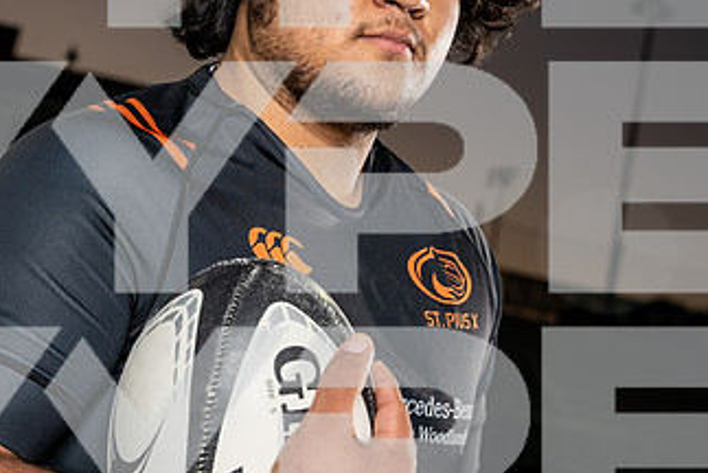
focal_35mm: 79
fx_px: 1555
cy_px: 178
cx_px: 243
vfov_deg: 17.3
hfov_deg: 25.5
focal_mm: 44
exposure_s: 1/250
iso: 160
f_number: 4.5
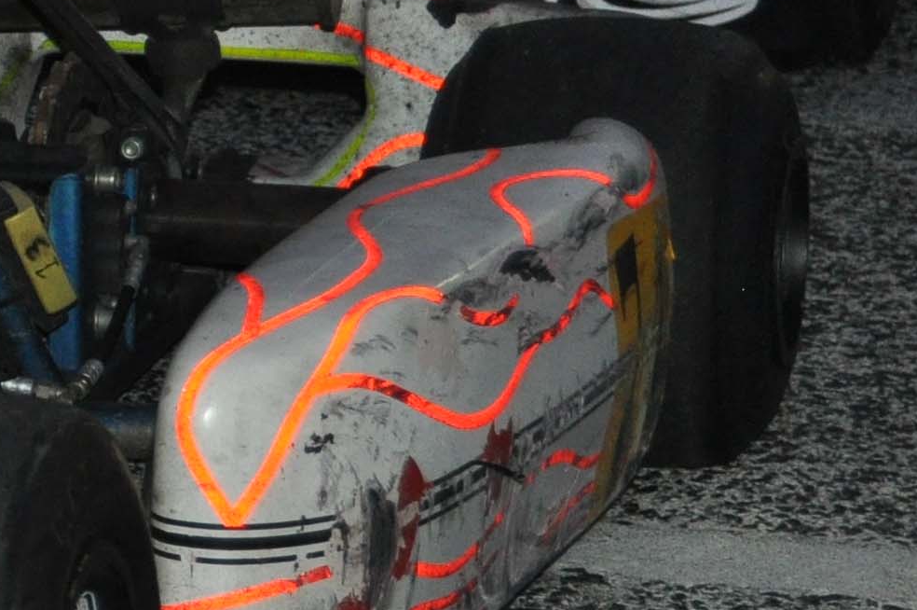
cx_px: -803
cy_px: 75
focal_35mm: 196
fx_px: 4987
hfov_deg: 9.9
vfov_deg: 7.0
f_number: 4.2
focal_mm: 30
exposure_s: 1/60
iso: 800
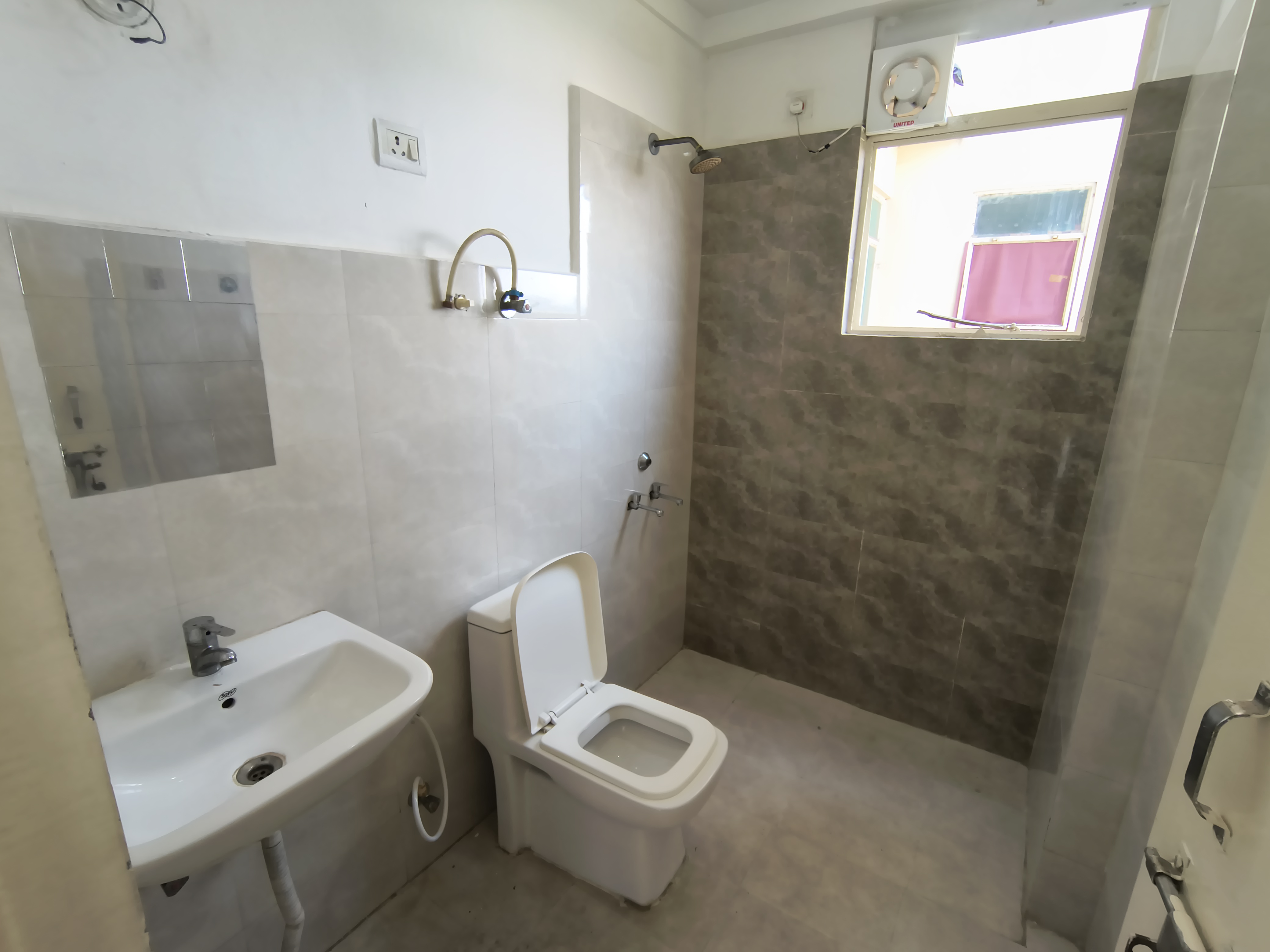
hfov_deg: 110.5
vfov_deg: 94.5
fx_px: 440
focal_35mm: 12
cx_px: 635
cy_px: 476
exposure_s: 1/100
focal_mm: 2.13
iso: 157
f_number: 2.2
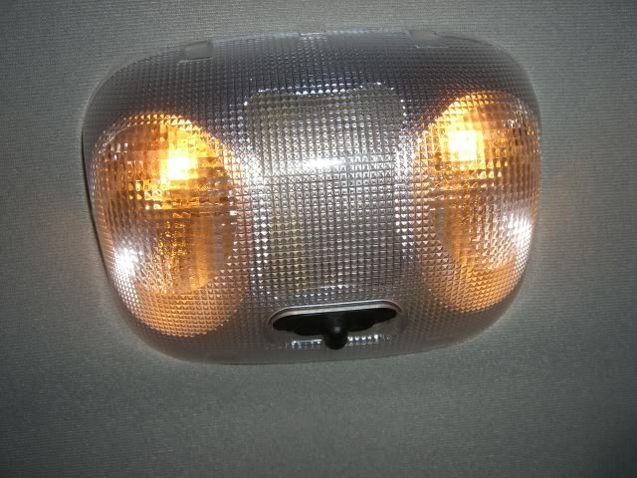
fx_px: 699
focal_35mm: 38
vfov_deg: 37.7
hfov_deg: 49.0
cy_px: 239
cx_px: 318
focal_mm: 6.2
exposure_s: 1/60
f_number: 4.3
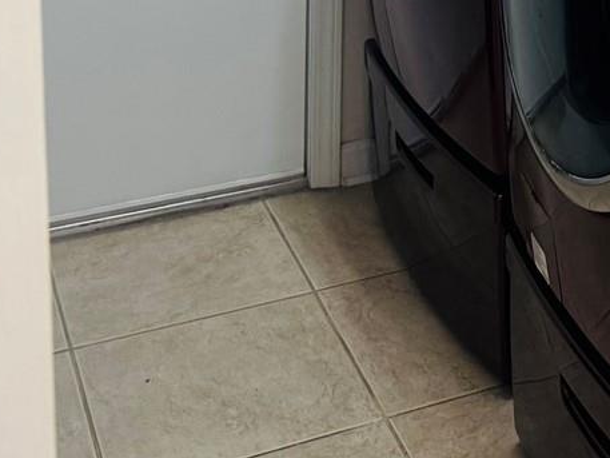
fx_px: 1481
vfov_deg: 15.8
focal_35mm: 84
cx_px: 706
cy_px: -278
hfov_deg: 21.8
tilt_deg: -8.5
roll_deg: -2.8
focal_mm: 6.76
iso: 200
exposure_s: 1/60
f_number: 1.78
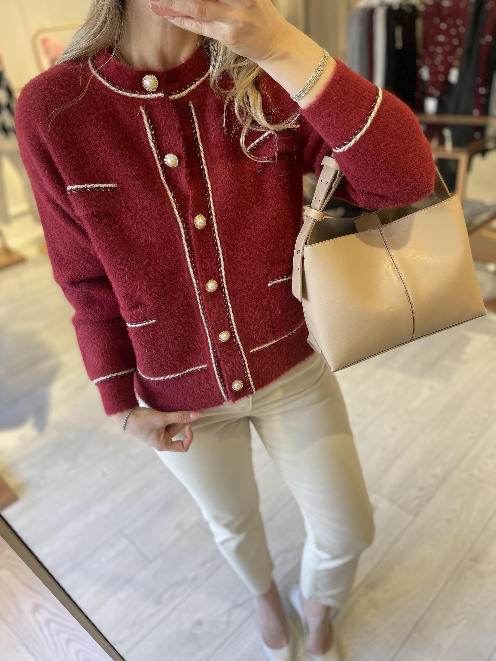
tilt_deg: -50.5
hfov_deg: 53.1
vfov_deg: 67.3
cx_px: 248
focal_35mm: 26
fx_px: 497
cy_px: 330
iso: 64
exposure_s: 1/100
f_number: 1.6
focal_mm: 5.1
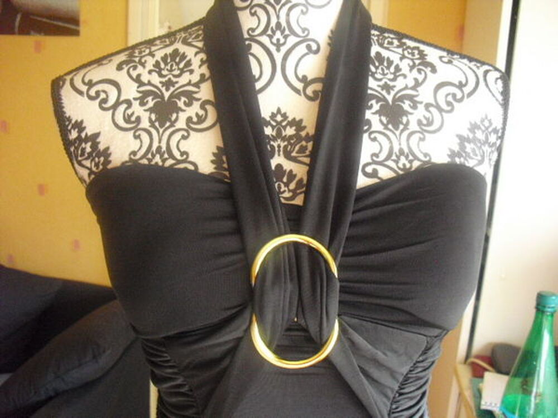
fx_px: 580
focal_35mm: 36
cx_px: 279
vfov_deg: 39.7
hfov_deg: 51.4
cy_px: 209
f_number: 3.1
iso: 800
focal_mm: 6.3
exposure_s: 1/25
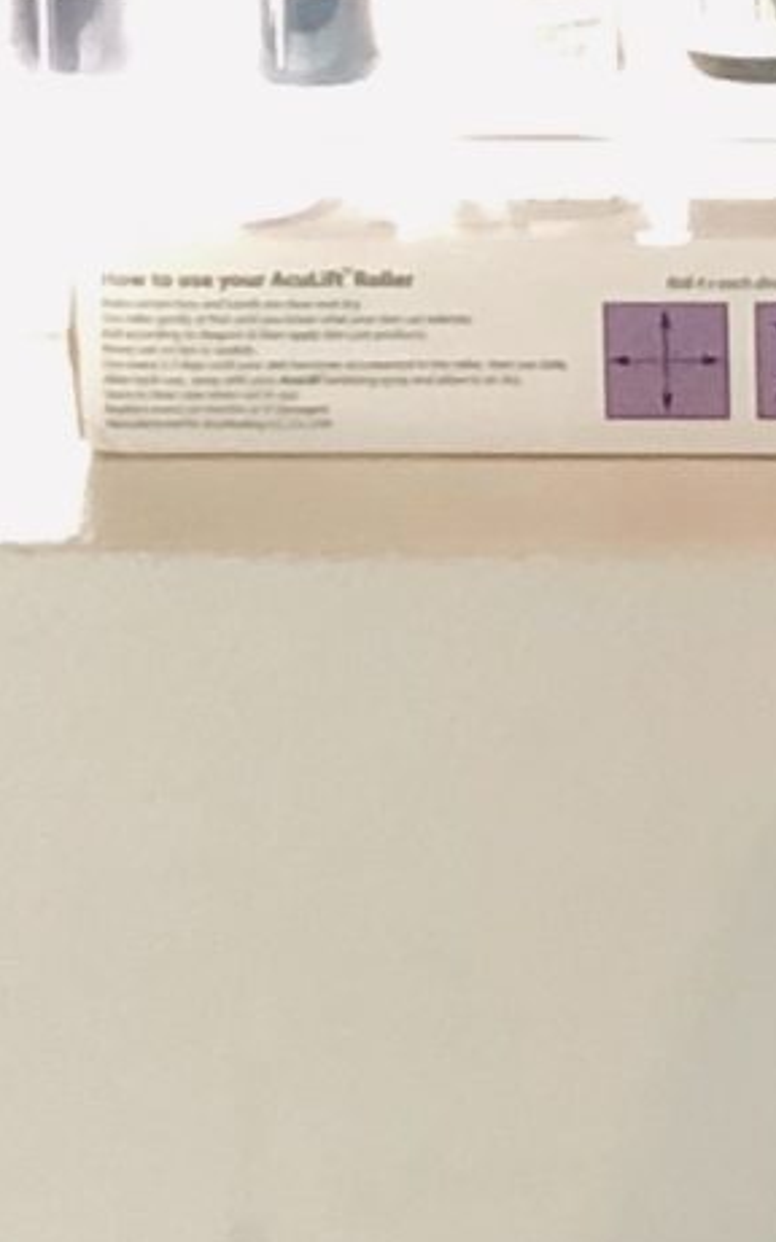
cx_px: 2519
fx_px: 10358
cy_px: -16
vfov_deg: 6.8
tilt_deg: -16.2
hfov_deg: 4.1
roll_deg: -0.4
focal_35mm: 306
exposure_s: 1/40
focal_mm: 6
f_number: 2.4
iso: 80
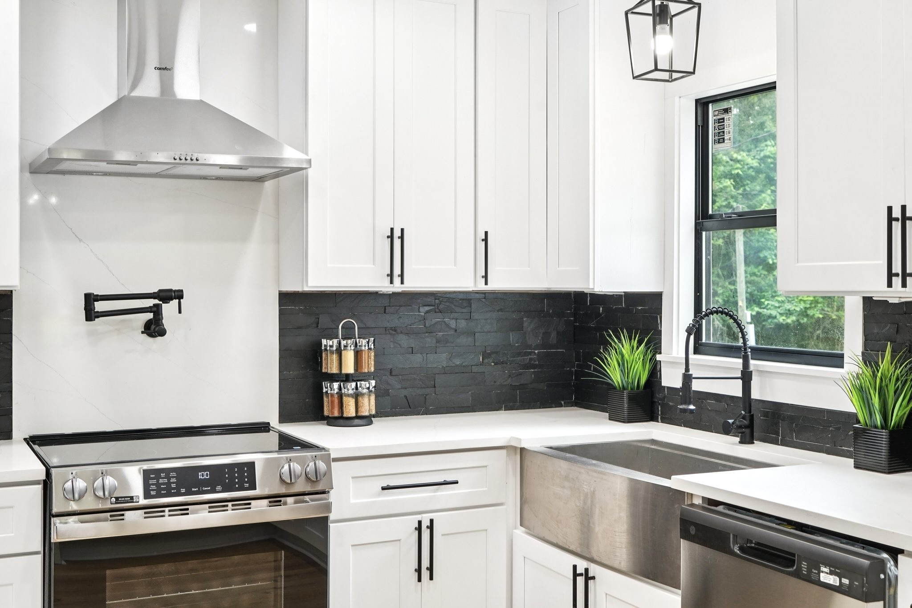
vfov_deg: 32.6
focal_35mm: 41
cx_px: 456
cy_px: 304
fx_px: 1039
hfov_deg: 47.4
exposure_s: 1/80
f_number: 8
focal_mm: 41
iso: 500
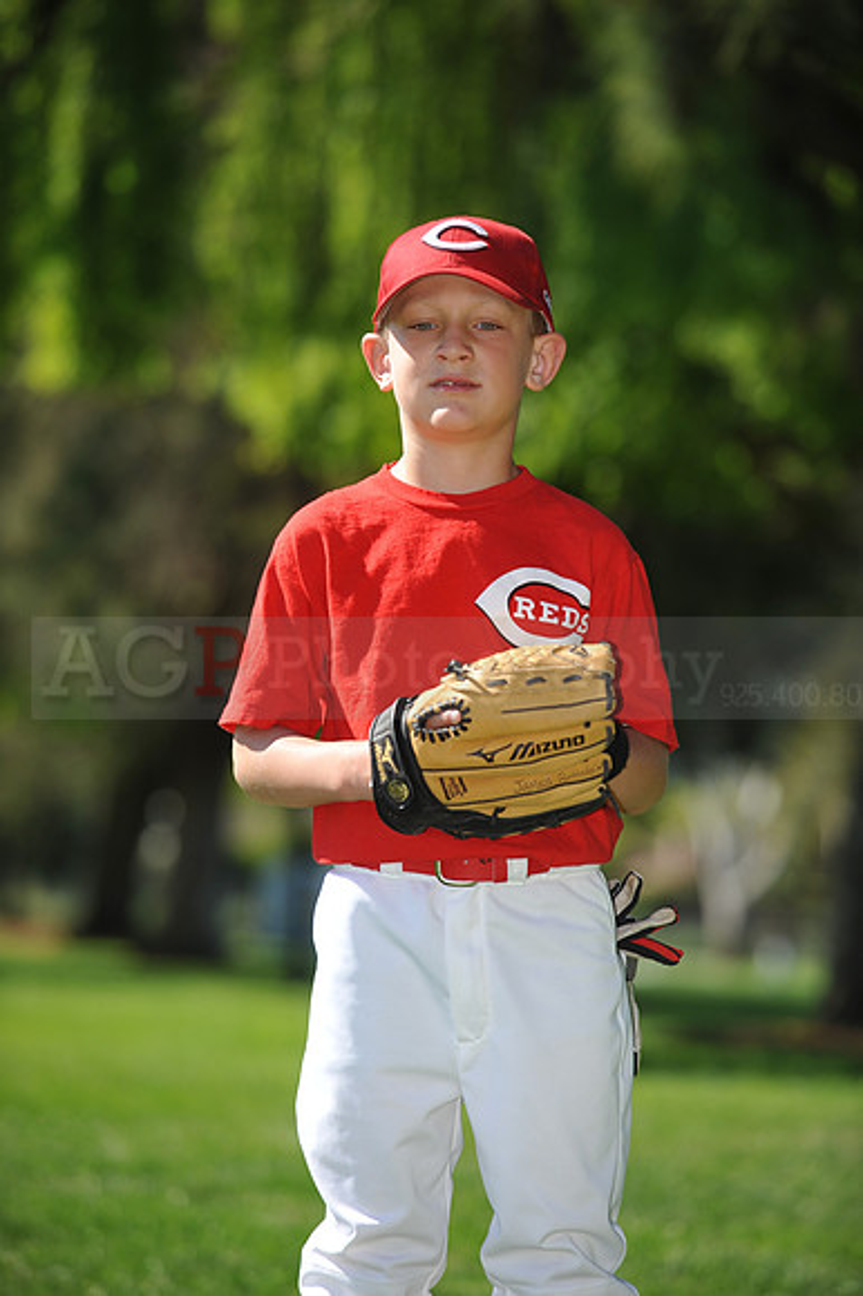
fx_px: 4860
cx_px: 432
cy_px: 648
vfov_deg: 15.2
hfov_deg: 10.1
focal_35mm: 135
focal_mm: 135
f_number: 4
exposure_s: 1/1600
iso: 200
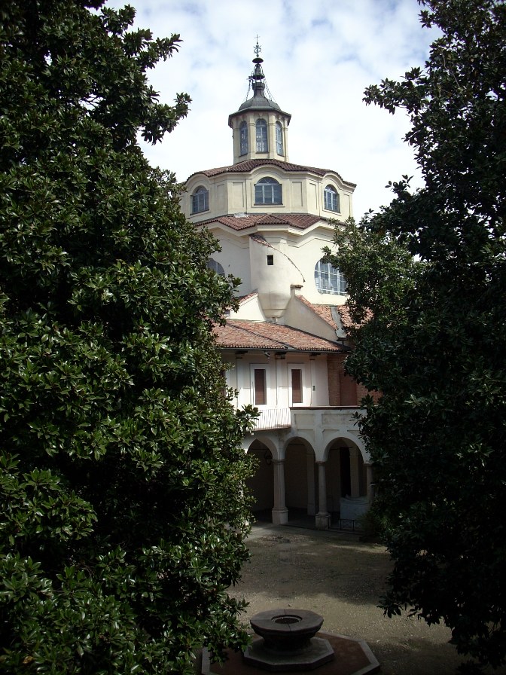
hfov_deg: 38.7
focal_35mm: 37
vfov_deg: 50.1
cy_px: 338
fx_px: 721
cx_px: 253
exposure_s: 1/177
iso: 64
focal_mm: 6.2
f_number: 5.6
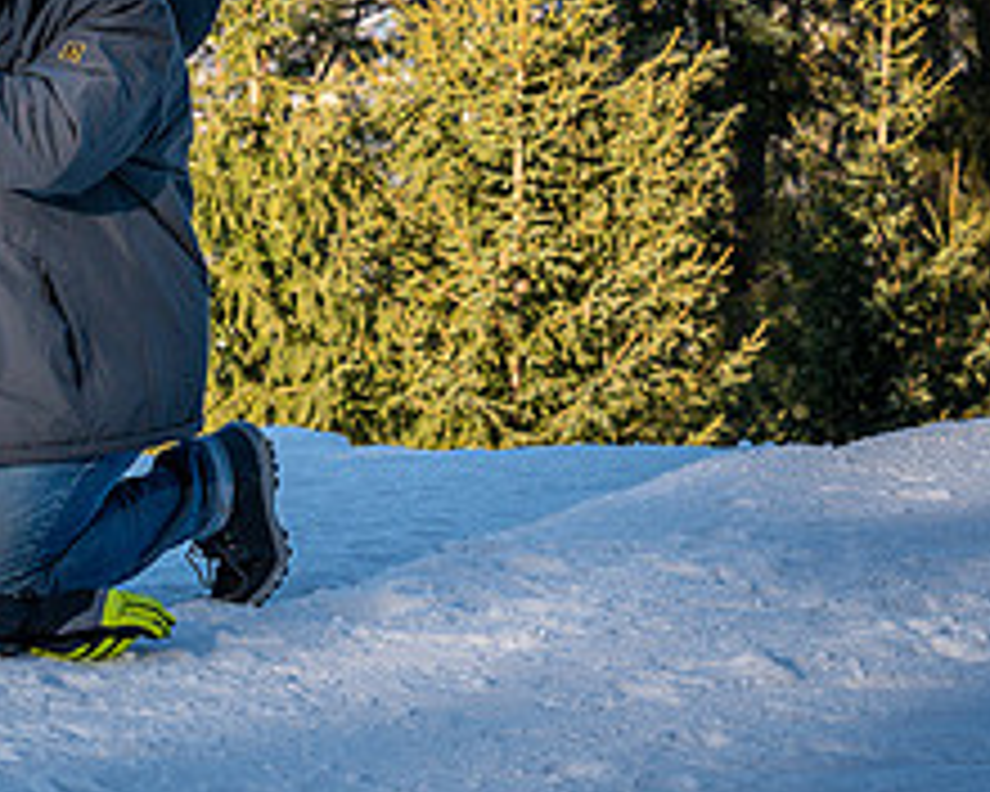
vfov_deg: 7.8
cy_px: 8
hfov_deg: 9.6
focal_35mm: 197
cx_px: -317
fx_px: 5772
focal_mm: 70
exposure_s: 1/160
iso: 100
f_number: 6.3
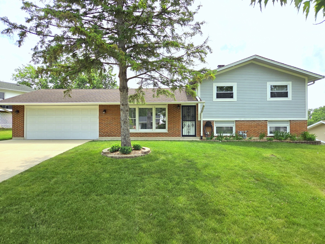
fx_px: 216
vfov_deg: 58.9
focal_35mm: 23
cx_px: 162
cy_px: 122
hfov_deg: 73.9
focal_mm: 5.4
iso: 80
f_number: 1.8
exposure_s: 1/6618
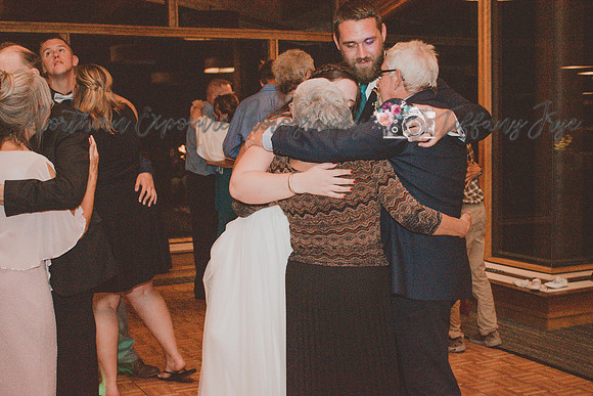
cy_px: 198
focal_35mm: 51
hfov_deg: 38.9
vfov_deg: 26.5
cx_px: 296
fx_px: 840
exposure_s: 1/60
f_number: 4.5
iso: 6400
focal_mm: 34
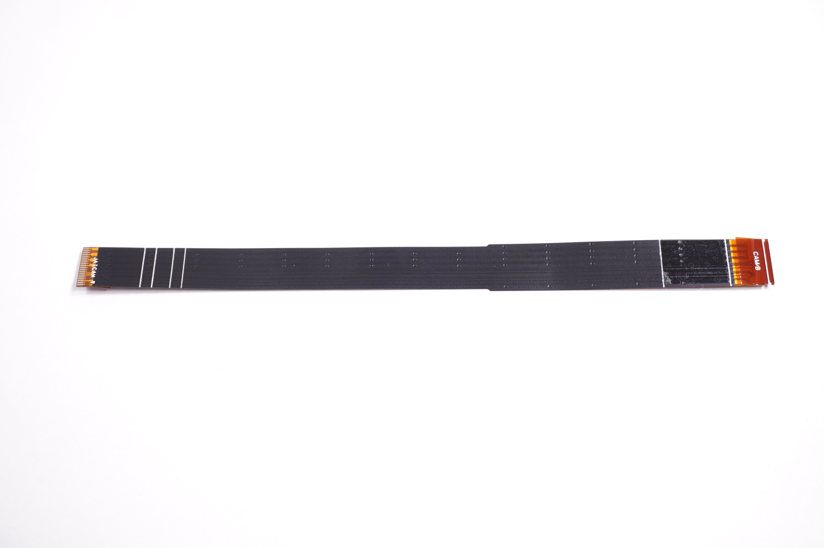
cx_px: 412
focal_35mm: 42
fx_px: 960
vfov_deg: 31.8
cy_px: 274
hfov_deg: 46.4
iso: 640
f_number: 5.6
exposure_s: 1/160
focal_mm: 28
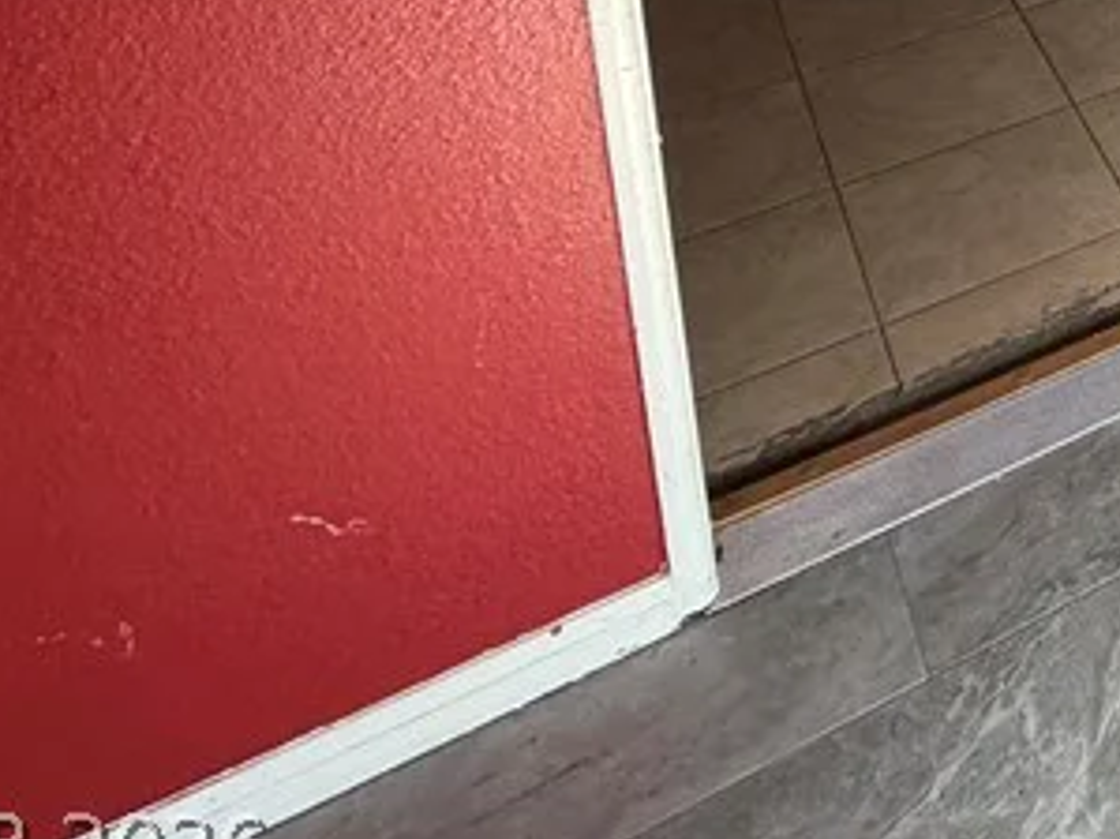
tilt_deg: -12.9
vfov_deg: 22.5
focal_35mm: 48
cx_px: 1776
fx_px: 1552
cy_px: -532
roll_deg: -1.7
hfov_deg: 25.9
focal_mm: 2.22
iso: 200
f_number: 2.2
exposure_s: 1/121
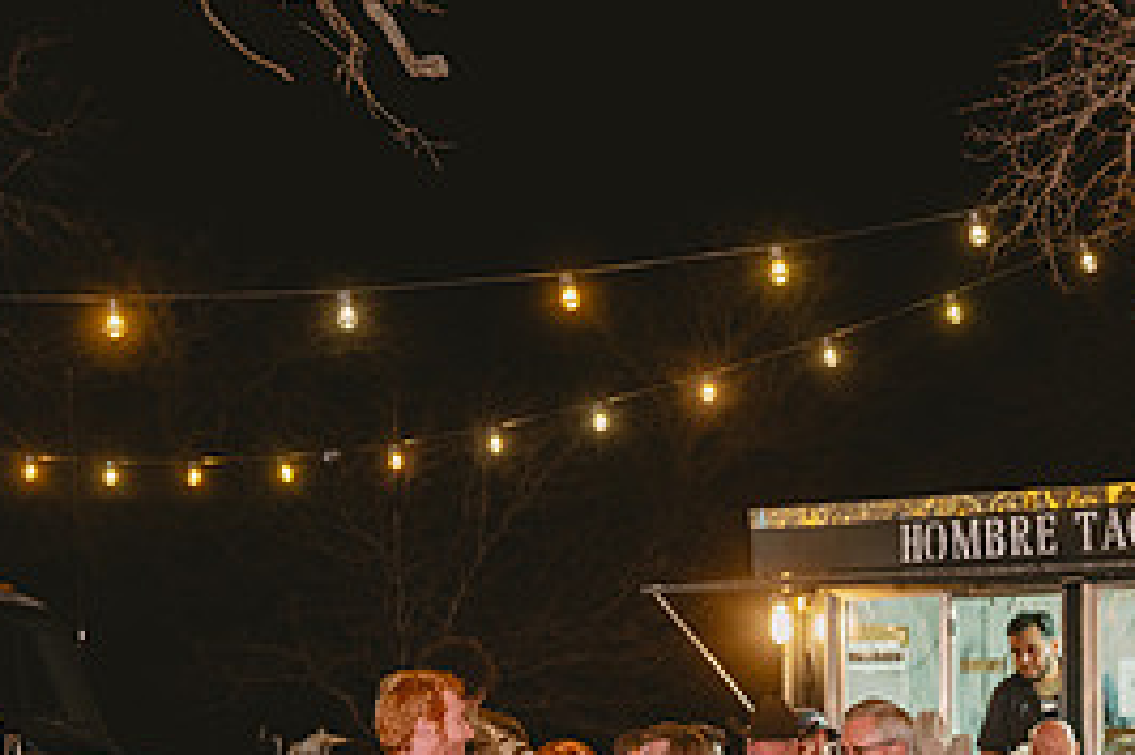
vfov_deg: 9.2
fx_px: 4663
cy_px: 806
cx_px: 661
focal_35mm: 148
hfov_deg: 13.9
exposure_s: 1/80
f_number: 2.8
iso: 2000
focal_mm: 68
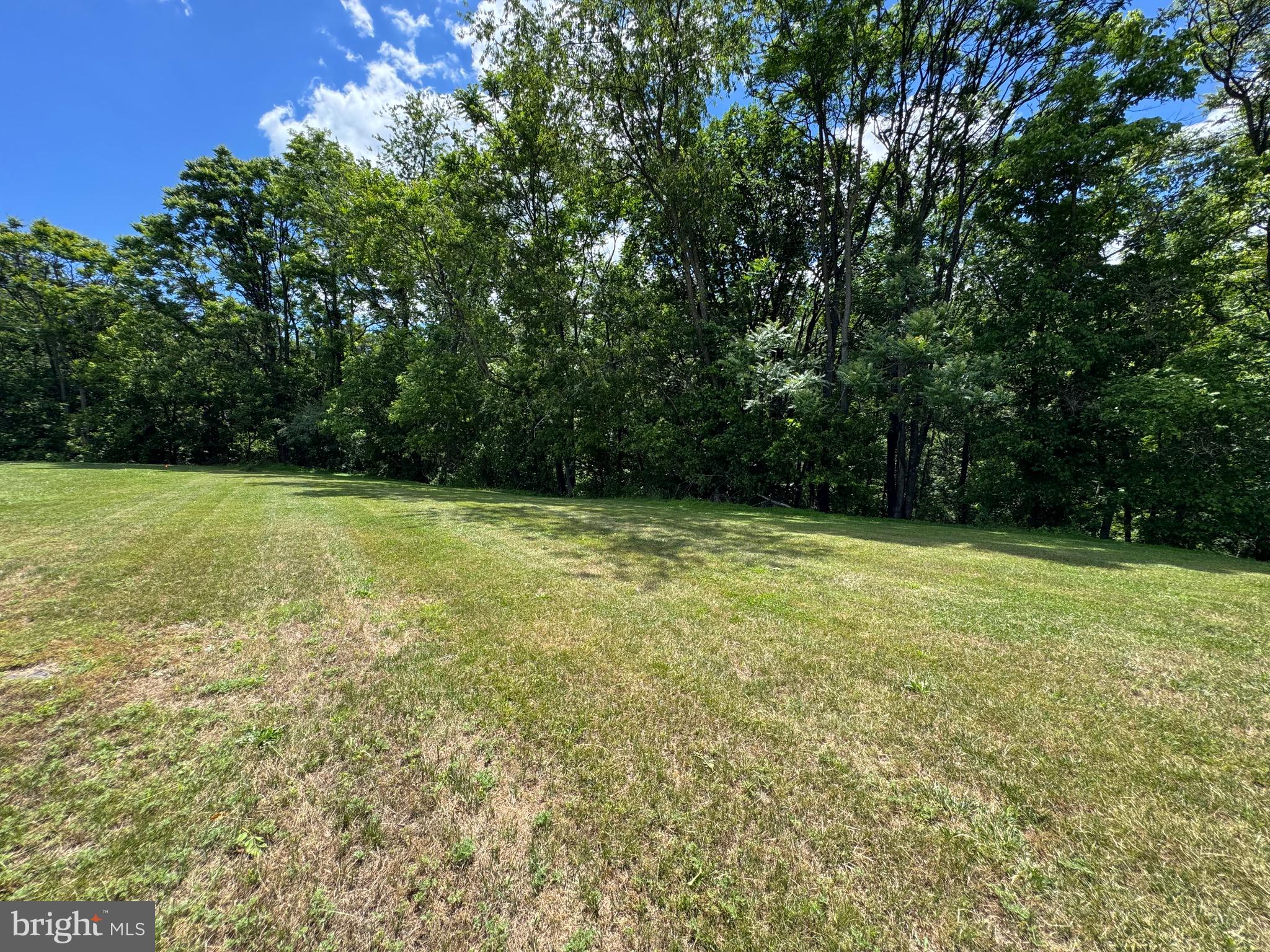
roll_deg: +0.1
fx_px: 514
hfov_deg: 102.1
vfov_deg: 85.7
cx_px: 635
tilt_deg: -4.5
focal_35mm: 14
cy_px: 476
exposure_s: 1/620
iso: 50
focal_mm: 2.22
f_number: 2.2
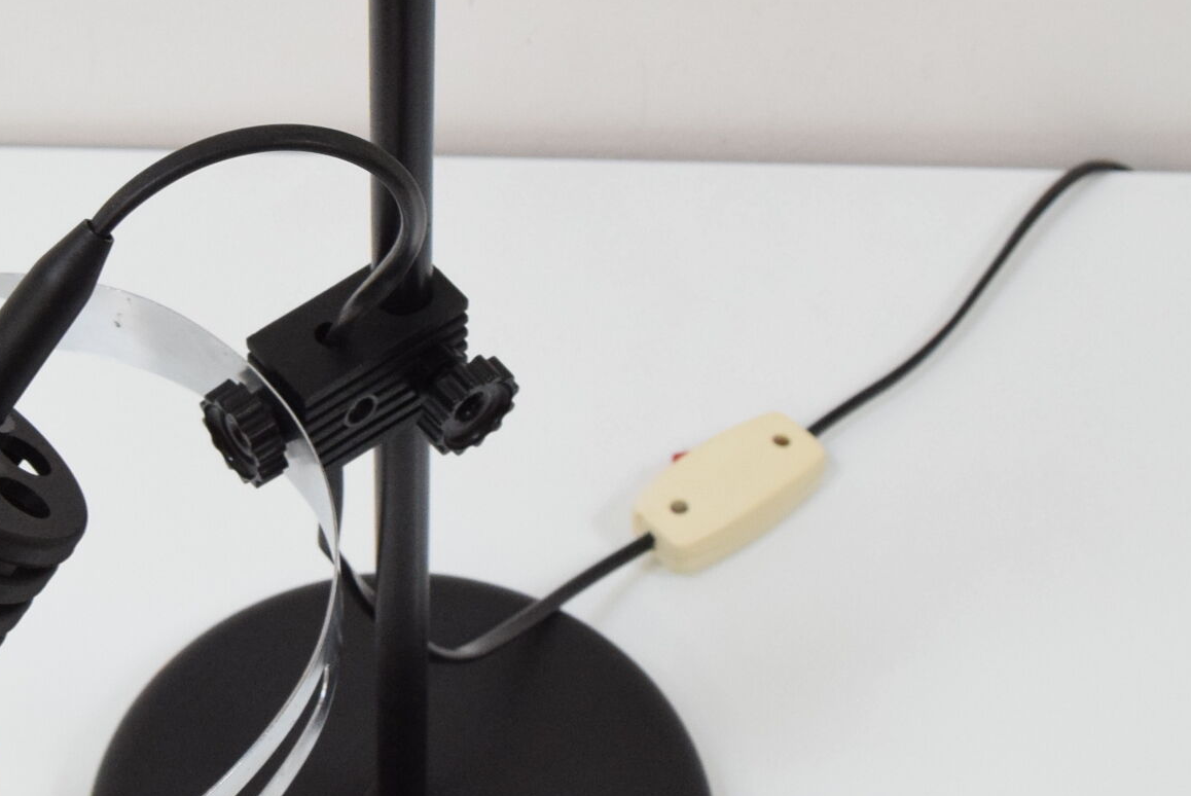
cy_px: 298
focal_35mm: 93
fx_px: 3079
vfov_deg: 14.7
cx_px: 421
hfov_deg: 21.8
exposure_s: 1/160
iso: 1600
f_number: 6.3
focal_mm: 24
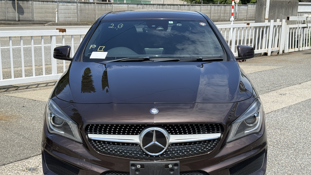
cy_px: 112
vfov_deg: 22.6
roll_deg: -1.0
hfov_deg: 39.2
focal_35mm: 53
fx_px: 437
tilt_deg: -13.3
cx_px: 154
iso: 64
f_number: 1.78
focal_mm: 6.76
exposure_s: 1/2667
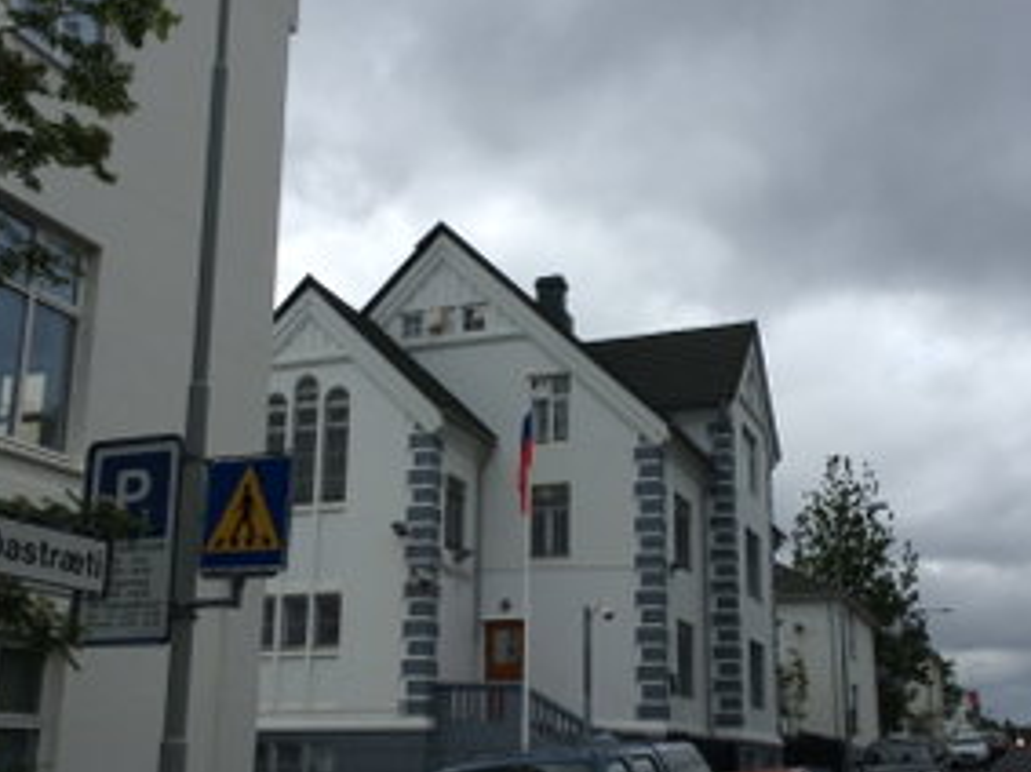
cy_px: 473
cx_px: 506
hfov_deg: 45.8
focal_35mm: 41
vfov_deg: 35.0
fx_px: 1221
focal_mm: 4.15
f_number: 2.2
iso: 32
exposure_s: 1/1953
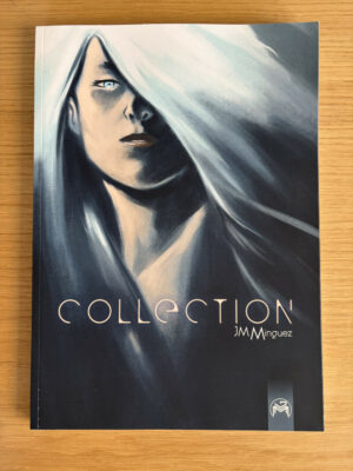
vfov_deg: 67.3
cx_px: 176
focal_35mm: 26
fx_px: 354
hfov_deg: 53.1
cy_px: 236
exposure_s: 1/122
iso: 100
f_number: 1.6
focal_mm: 6
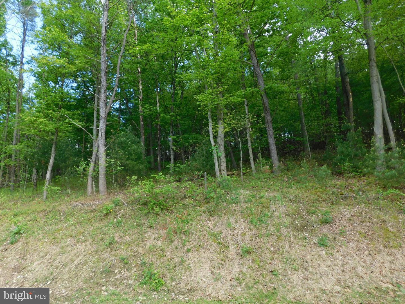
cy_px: 152
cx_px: 202
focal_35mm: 23
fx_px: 269
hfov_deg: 73.9
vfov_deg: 58.9
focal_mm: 4
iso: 125
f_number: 3
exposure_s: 1/250
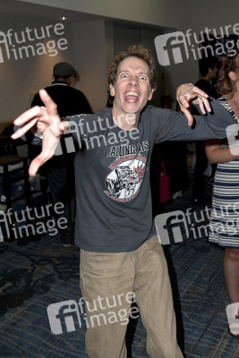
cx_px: 120
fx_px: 338
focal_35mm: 34
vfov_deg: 55.8
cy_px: 179
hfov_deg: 38.9
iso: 400
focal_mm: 34
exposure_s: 1/400
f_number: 4
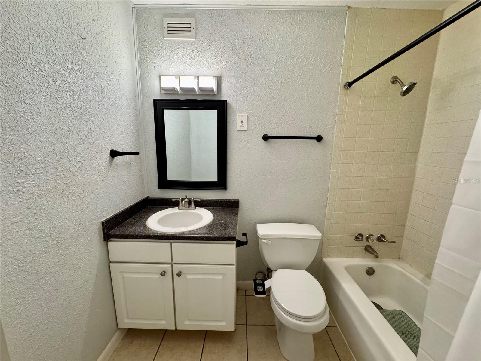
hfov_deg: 102.1
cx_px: 240
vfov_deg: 85.7
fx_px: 195
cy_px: 180
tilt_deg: -11.6
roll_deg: -0.9
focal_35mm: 14
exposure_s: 1/60
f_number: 2.2
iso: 320
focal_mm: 2.22
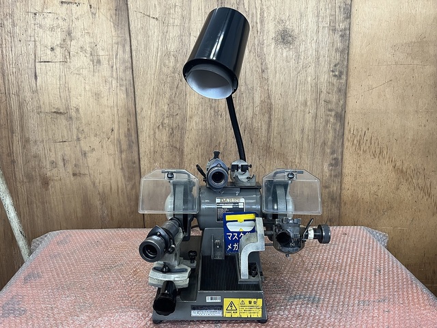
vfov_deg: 53.1
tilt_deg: -15.7
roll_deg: +0.0
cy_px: 164
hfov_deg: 67.3
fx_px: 328
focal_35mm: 26
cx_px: 218
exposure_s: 1/97
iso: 125
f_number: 1.6
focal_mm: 5.1
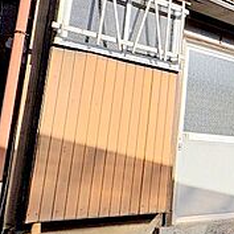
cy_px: 126
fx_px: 321
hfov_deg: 27.5
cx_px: 352
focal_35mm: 42
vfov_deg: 40.0
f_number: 2.2
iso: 50
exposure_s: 1/2674
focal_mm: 2.22
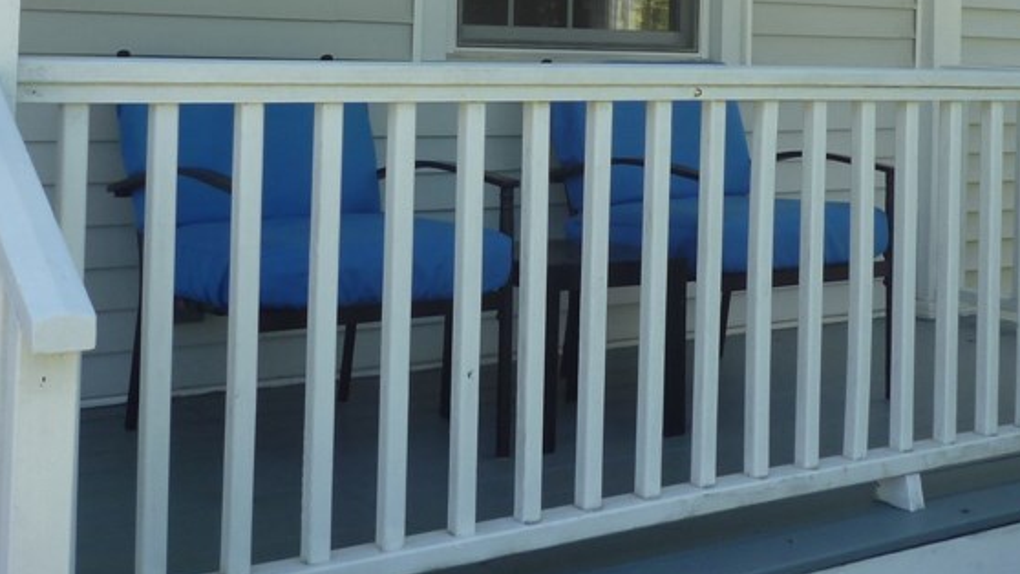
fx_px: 1569
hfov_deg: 36.0
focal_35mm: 58
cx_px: 578
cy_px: -5
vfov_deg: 20.1
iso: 80
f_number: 2.8
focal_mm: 4.4
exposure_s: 1/400
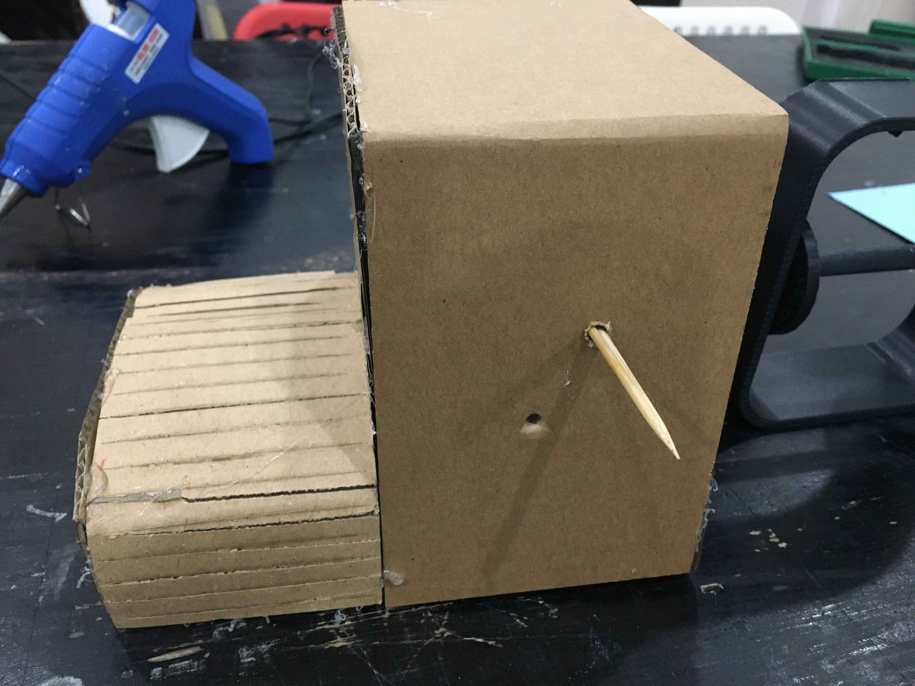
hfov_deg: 61.7
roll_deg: -3.6
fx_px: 767
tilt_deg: -33.1
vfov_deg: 48.2
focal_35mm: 29
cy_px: 343
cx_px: 458
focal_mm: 4.15
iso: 250
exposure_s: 1/33
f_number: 2.2
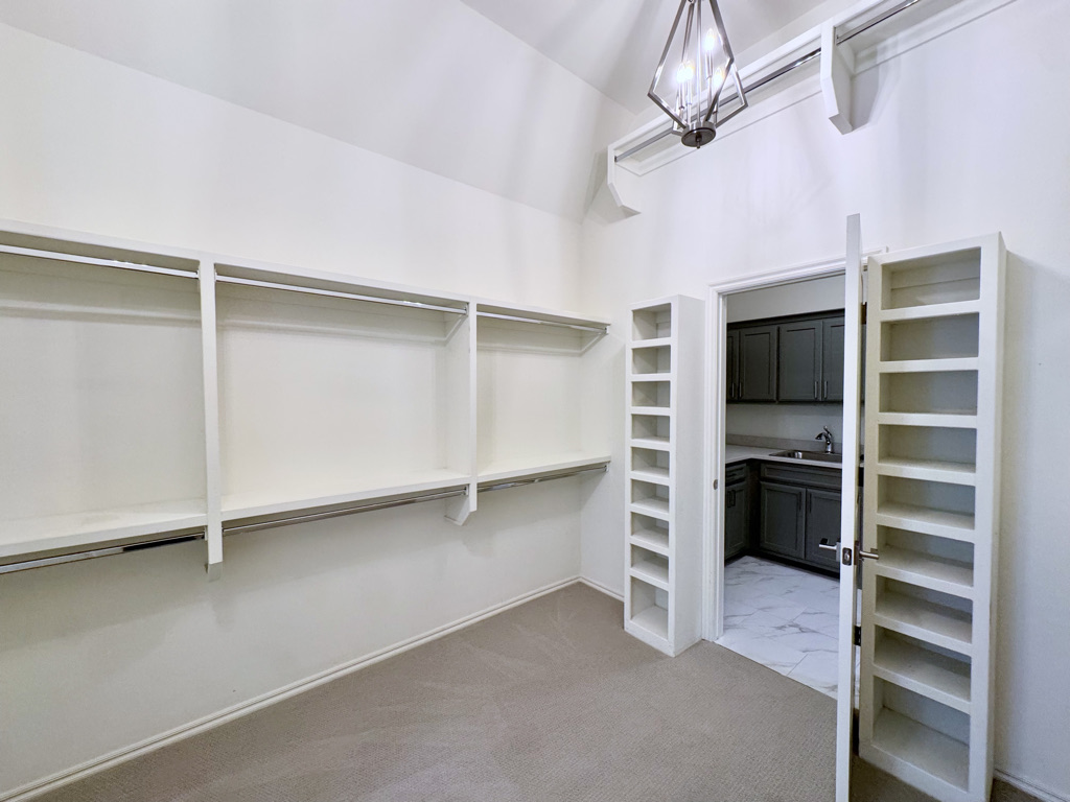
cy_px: 401
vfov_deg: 85.7
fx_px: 433
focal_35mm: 14
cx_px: 535
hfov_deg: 102.1
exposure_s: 1/120
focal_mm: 2.22
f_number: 2.2
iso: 250
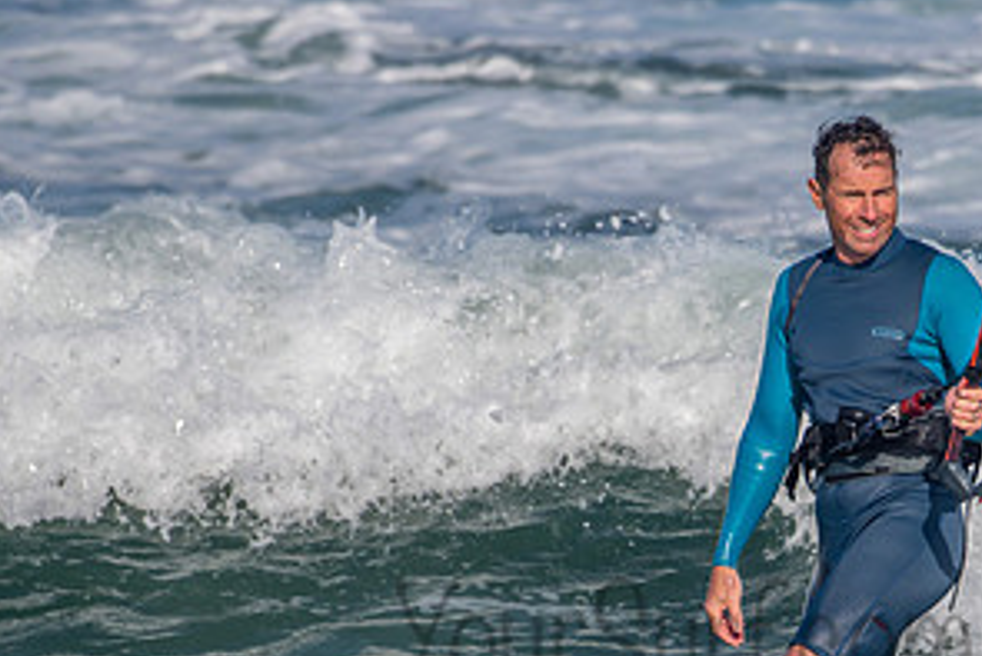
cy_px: 601
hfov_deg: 2.6
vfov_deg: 1.8
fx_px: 21450
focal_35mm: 786
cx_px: 739
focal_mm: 400
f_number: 5.6
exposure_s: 1/2000
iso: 110
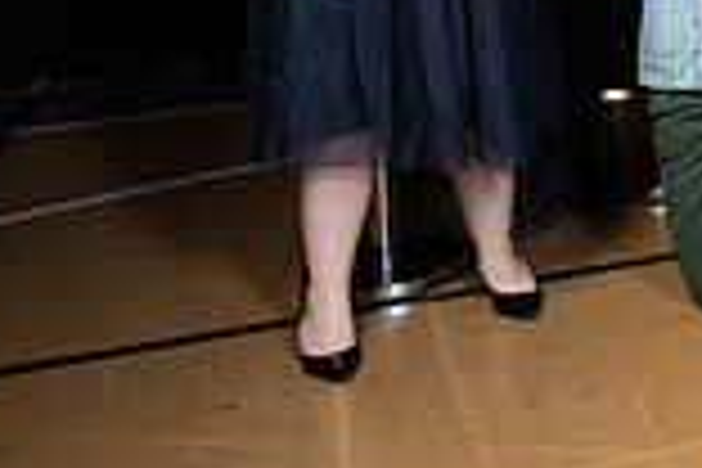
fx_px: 1735
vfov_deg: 14.5
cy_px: -196
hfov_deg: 18.1
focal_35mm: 89
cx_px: 1264
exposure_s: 1/125
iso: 400
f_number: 8
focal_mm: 24
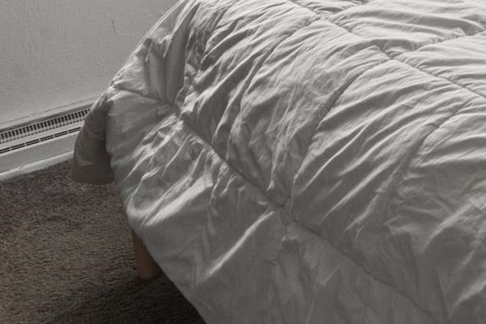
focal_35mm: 74
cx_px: 836
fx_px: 999
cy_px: -354
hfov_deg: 20.6
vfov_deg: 14.7
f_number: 11
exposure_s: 1/2
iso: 640
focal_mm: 17
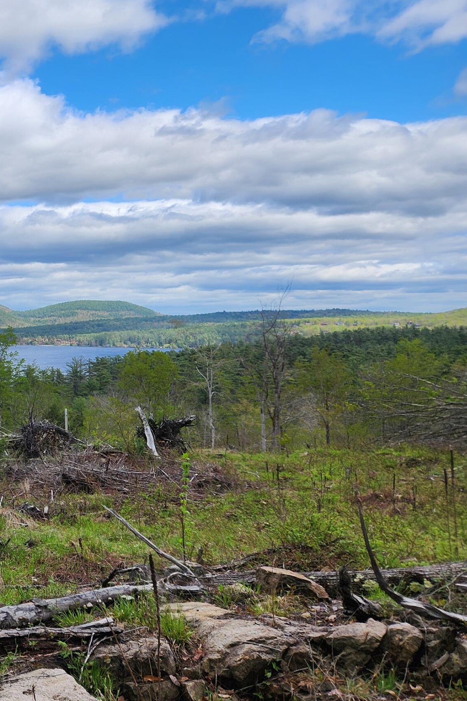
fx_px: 817
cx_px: -141
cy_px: 270
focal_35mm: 42
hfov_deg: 26.8
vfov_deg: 46.1
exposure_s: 1/1899
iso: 20
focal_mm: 5.4
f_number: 1.8
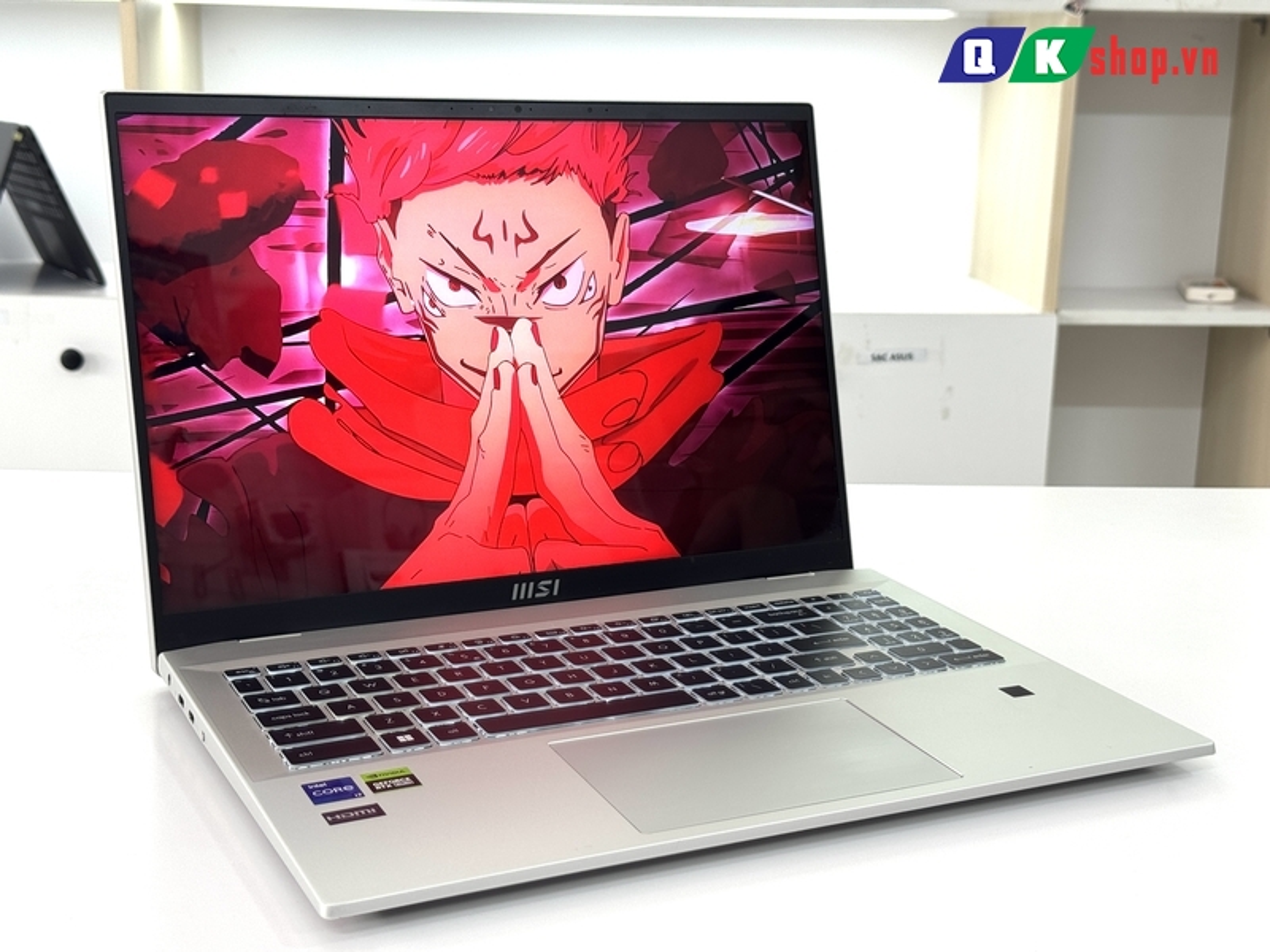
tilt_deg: -13.4
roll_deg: -0.3
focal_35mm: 48
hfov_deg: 39.7
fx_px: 1761
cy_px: 476
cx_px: 635
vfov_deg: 30.3
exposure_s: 1/119
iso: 64
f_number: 1.78
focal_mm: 6.76
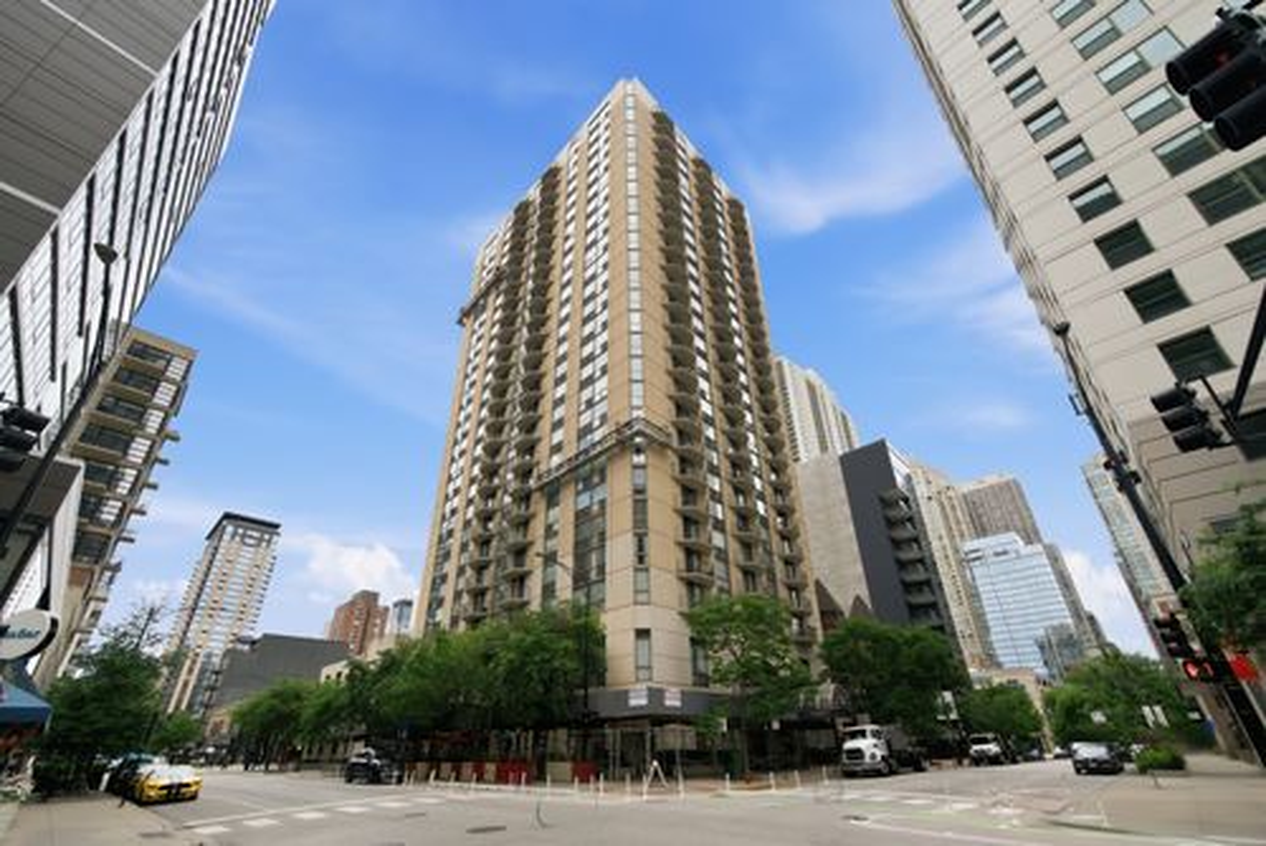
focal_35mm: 12
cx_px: 633
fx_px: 422
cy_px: 423
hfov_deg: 112.6
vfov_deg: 90.1
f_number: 7.1
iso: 100
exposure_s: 1/200
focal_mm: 12
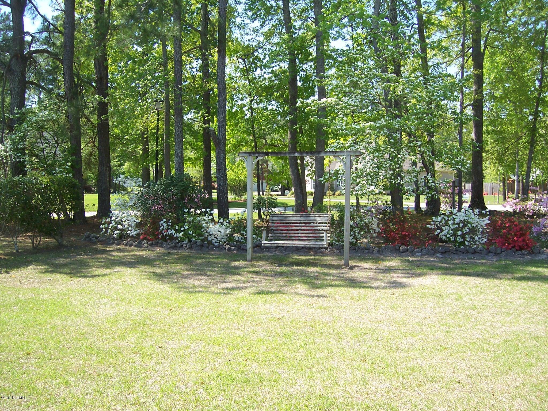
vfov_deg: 39.7
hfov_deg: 51.4
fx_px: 570
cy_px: 206
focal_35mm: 36
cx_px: 274
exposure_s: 1/350
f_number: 3
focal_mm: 6
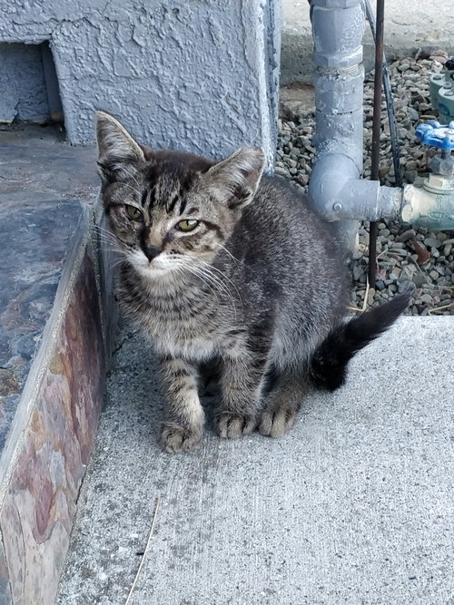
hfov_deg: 56.8
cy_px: 302
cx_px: 227
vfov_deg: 71.6
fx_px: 420
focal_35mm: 24
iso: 200
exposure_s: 1/100
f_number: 1.7
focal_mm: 4.1
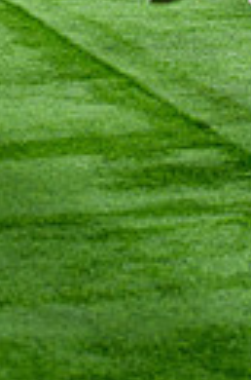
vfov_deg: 8.3
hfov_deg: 5.6
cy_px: -152
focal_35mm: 243
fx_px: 2555
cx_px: 126
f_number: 2.8
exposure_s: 1/400
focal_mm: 70
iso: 1000
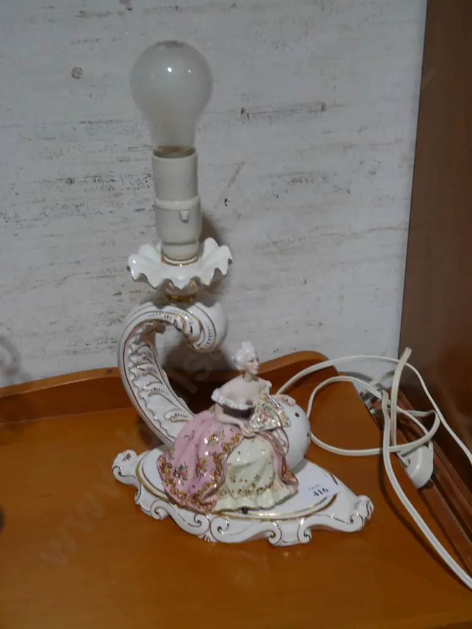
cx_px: 236
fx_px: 909
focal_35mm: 50
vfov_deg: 38.2
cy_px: 314
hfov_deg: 29.1
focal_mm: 25
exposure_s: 1/60
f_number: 5.3
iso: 250
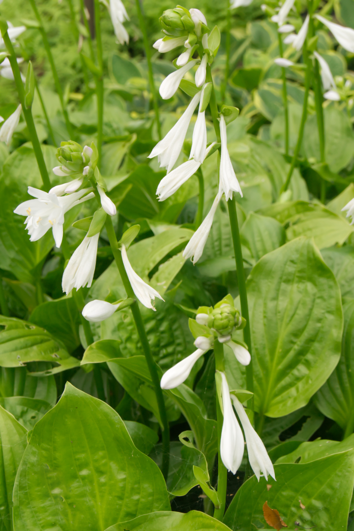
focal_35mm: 82
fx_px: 1217
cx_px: 177
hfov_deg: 16.6
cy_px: 266
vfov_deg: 24.6
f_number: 11
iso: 1600
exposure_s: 1/500
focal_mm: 55
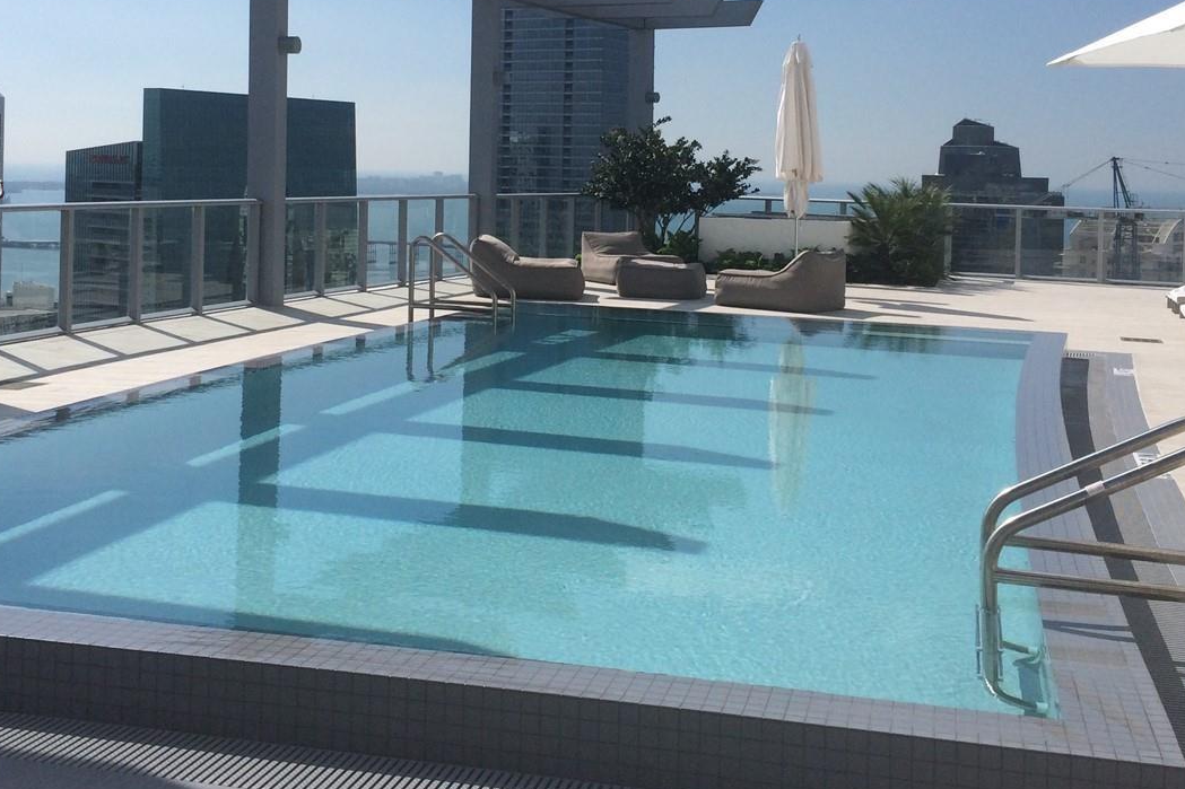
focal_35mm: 46
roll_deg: -1.4
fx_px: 1514
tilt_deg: -0.6
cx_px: 546
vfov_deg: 28.8
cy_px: 191
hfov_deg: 42.7
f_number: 2.2
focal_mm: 4.15
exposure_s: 1/6849
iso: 40
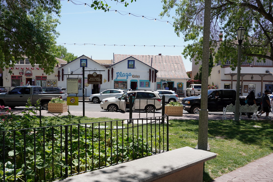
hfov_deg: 63.7
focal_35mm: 29
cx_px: 136
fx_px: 220
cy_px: 91
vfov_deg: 45.0
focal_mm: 29
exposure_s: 1/160
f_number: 8
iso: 100
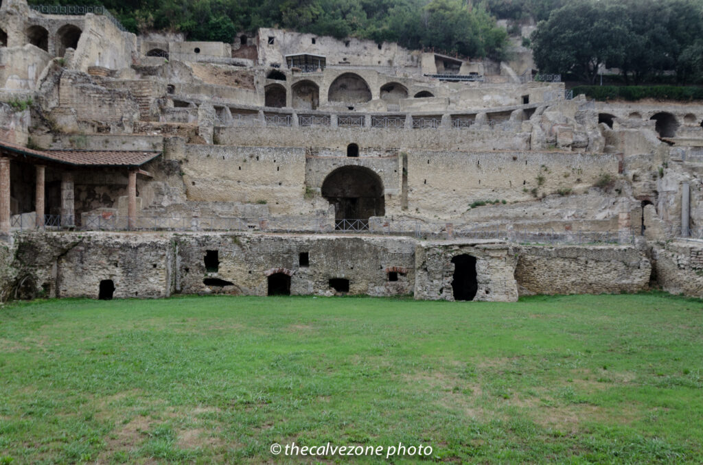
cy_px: 232
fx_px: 643
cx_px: 352
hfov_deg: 57.3
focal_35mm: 33
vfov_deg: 39.8
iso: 200
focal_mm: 22
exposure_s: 1/160
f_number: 7.1
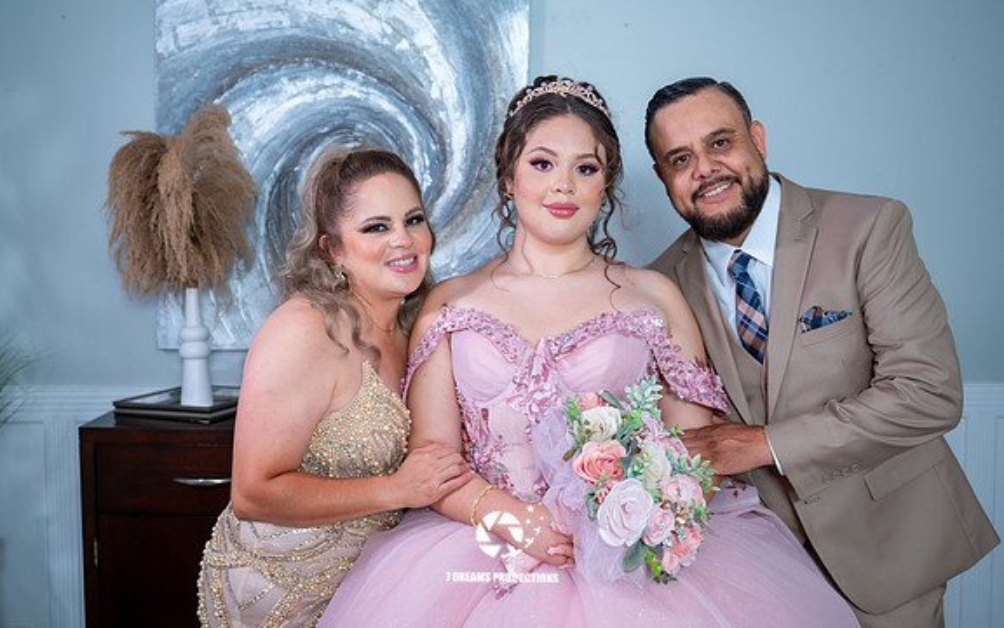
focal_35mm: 39
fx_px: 1067
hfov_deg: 50.4
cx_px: 502
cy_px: 300
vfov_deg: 32.8
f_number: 4
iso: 1250
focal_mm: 38
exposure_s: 1/60
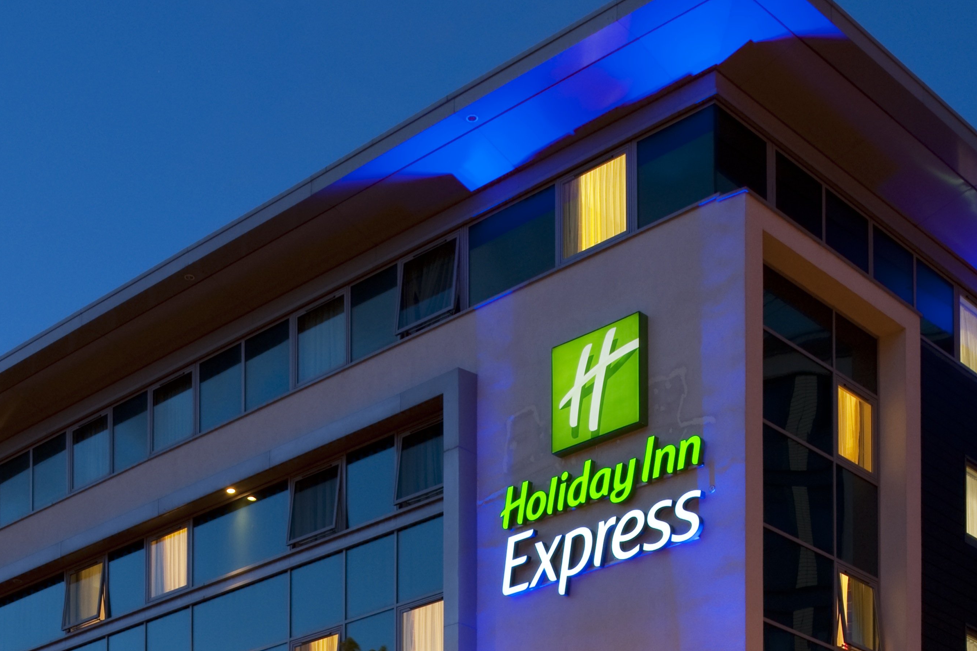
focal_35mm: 54
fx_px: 1465
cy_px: 616
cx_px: 287
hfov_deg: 36.3
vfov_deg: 24.2
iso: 100
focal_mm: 24
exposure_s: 6
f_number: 11
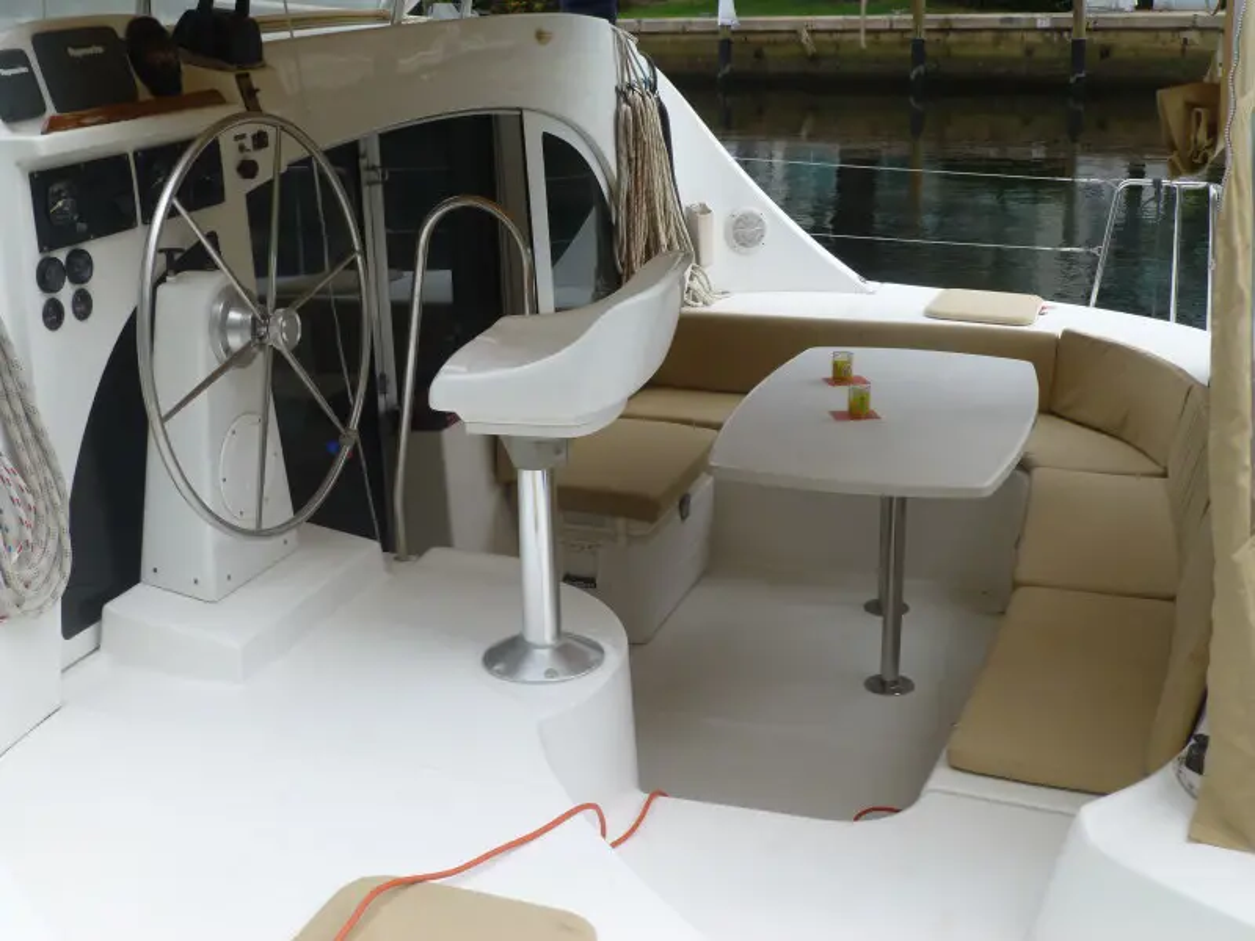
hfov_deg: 42.9
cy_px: 470
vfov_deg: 32.9
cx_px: 628
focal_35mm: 44
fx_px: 1595
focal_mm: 7.9
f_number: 4.1
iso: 100
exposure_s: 1/250
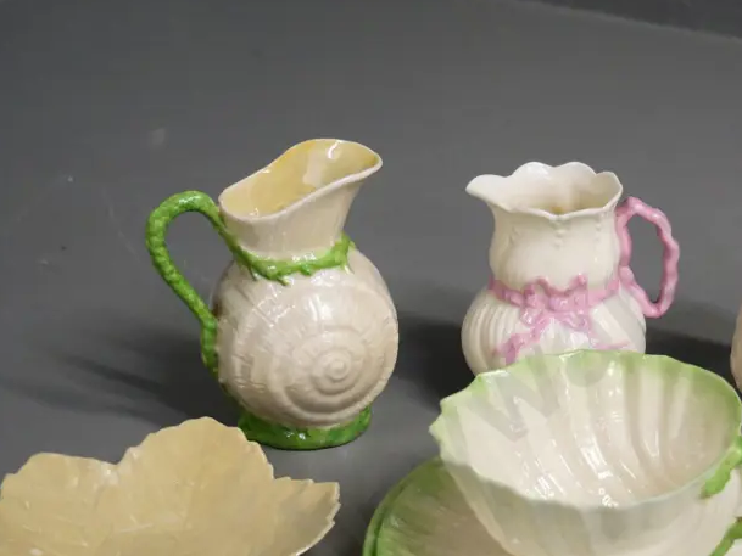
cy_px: 382
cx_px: 540
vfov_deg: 19.8
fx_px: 1587
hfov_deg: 26.1
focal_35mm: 74
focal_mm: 22
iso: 1600
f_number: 4.2
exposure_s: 1/100
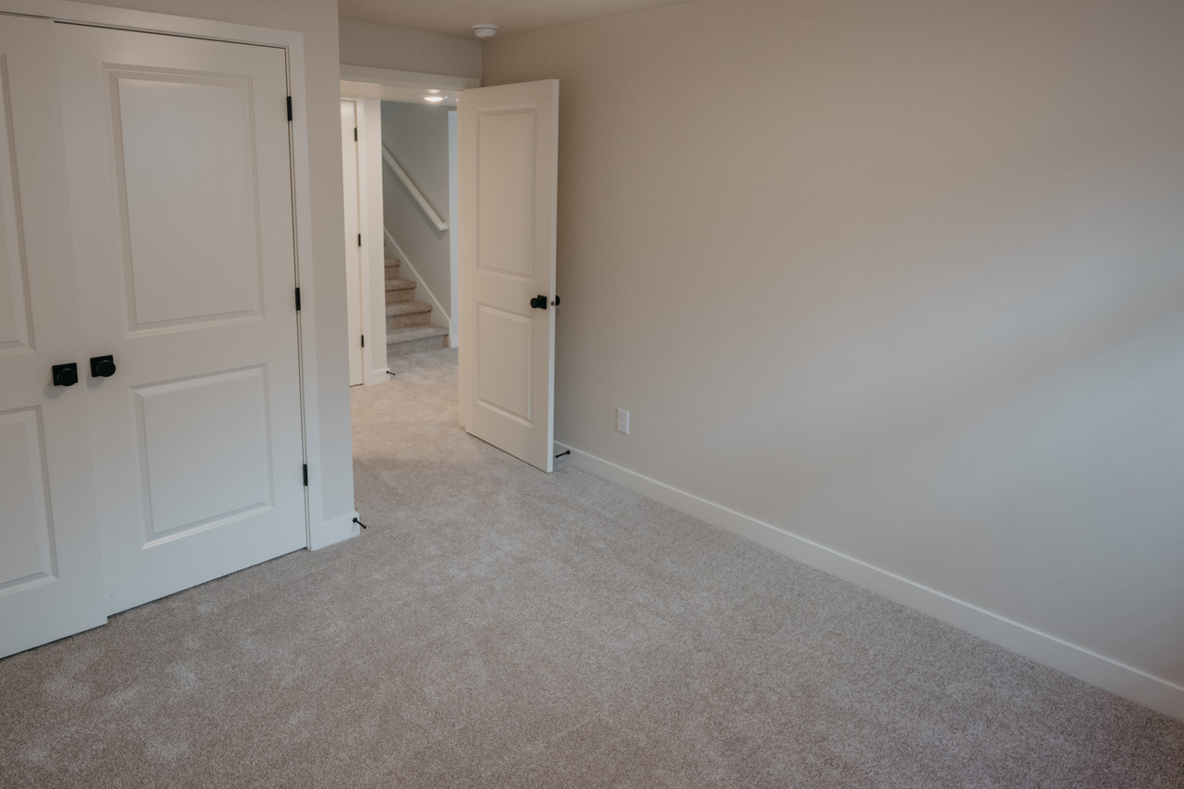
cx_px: 547
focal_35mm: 23
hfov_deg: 76.0
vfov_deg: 54.3
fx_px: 756
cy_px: 286
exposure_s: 1/160
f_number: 4
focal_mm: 14
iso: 800
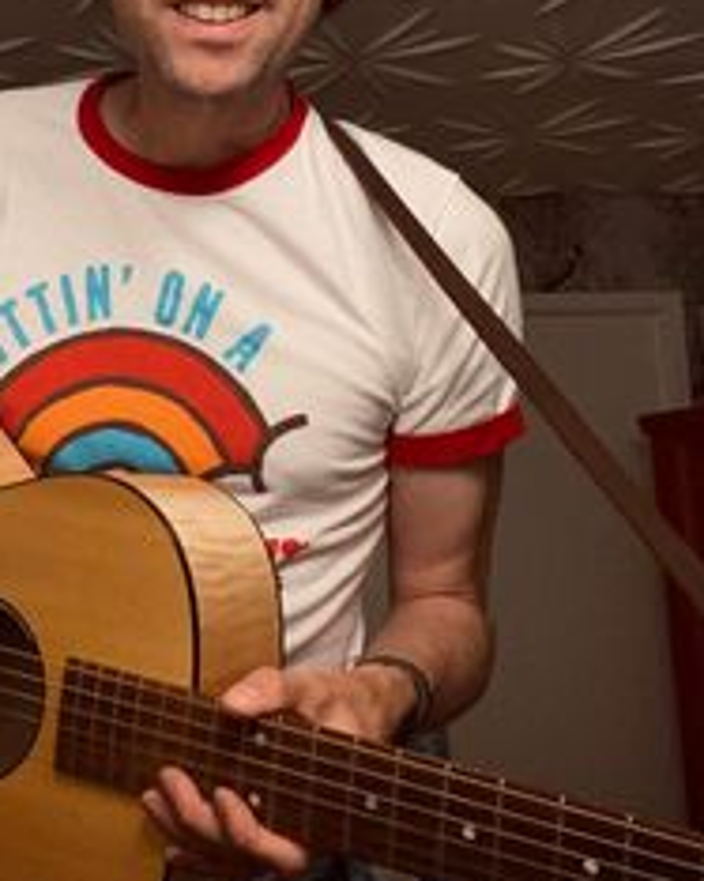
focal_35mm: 50
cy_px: 305
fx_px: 1303
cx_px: 196
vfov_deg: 37.0
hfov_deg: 29.9
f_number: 2.2
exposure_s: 1/40
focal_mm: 2.71
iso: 320
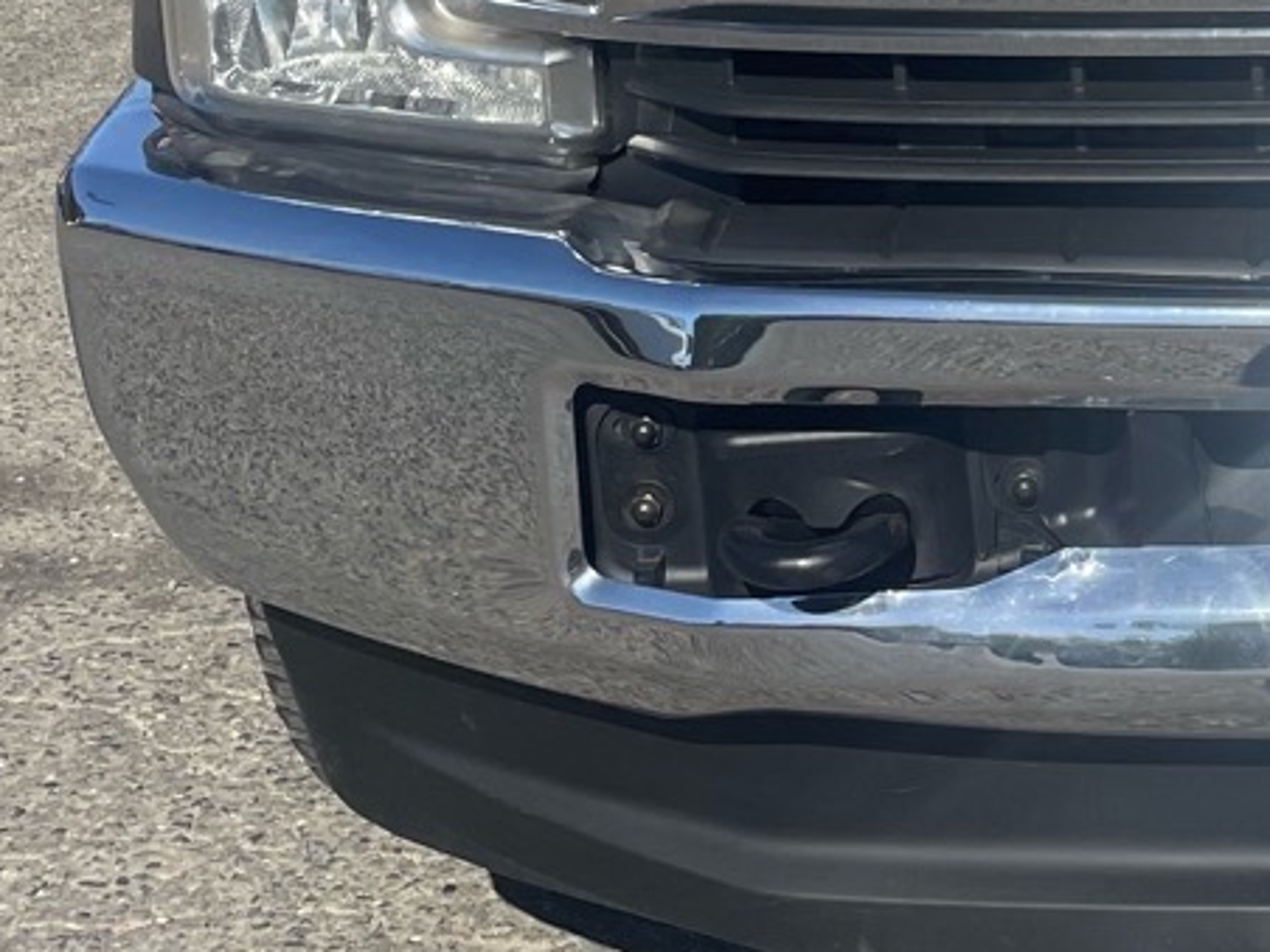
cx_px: 1531
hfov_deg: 20.0
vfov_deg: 15.2
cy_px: -326
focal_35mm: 92
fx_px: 3375
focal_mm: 4.2
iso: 32
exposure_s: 1/3125
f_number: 1.6
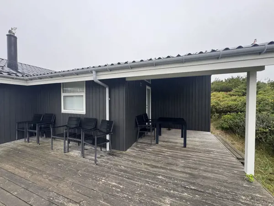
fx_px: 111
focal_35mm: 14
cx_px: 137
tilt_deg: -1.7
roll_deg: -0.5
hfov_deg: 102.1
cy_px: 103
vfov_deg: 85.7
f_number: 2.2
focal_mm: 2.22
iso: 40
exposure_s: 1/144
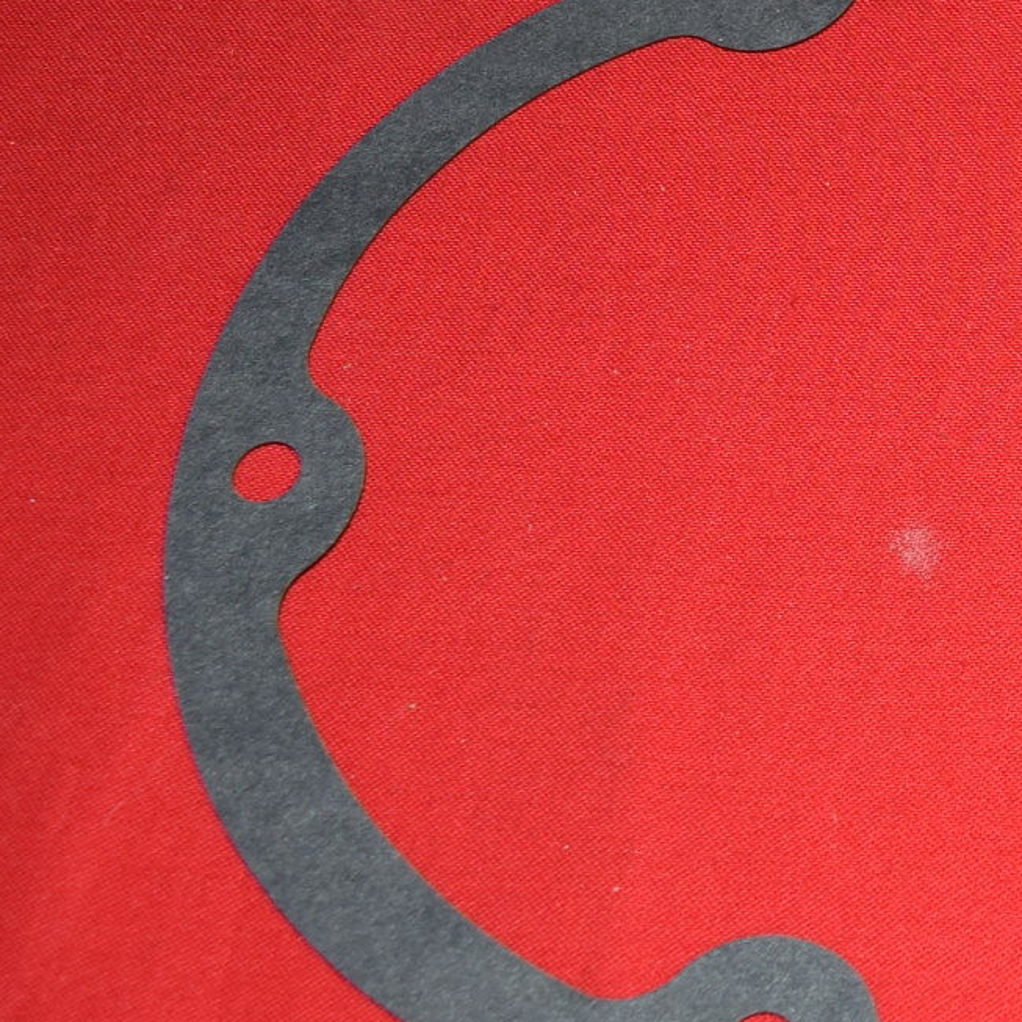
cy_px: 307
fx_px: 3908
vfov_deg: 14.9
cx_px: 2067
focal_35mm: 117
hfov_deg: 12.9
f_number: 5.6
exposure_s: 1/80
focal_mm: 20
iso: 160
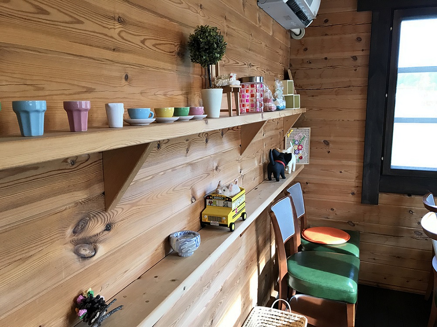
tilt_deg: -9.0
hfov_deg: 63.5
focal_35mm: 28
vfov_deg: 49.7
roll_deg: -0.1
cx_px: 218
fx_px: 353
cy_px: 164
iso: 32
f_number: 1.8
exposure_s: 1/30
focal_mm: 3.99
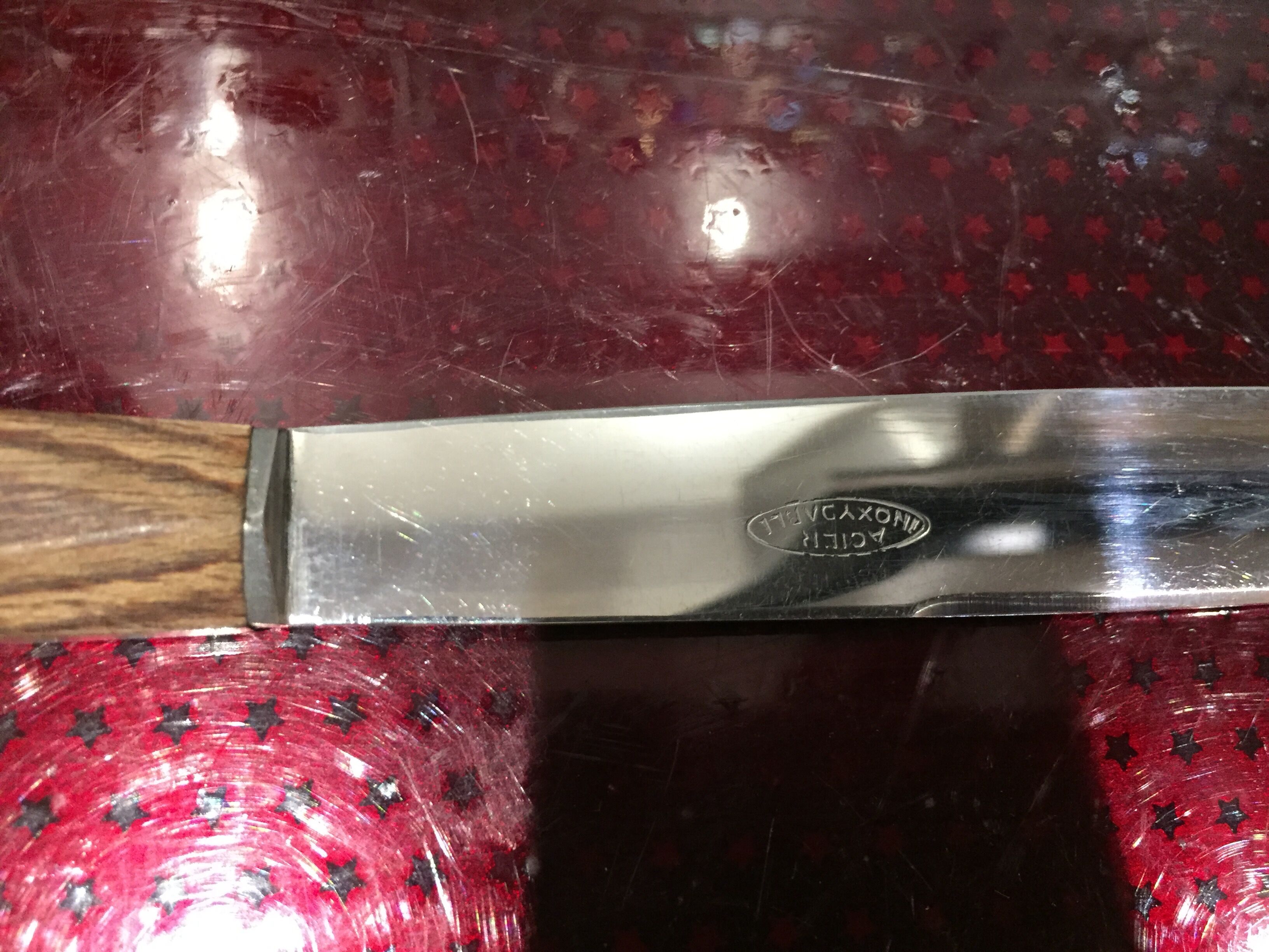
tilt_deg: -72.2
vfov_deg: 48.2
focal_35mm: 29
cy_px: 476
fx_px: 1063
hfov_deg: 61.7
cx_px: 634
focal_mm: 4.15
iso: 250
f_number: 2.2
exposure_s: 1/25
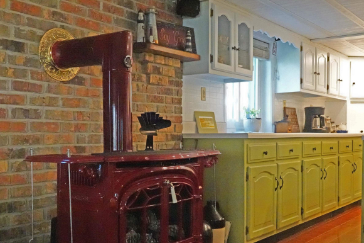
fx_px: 445
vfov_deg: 30.3
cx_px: 191
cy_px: 156
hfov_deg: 44.5
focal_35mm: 44
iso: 6400
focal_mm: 12.33
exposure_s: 1/250
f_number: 4
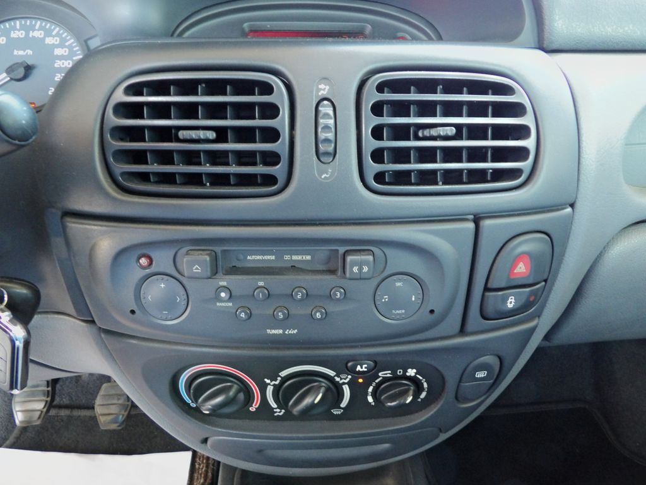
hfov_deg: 71.6
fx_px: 448
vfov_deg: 56.8
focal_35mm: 24
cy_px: 242
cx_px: 323
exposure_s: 1/8
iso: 401
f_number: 3.2
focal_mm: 4.3
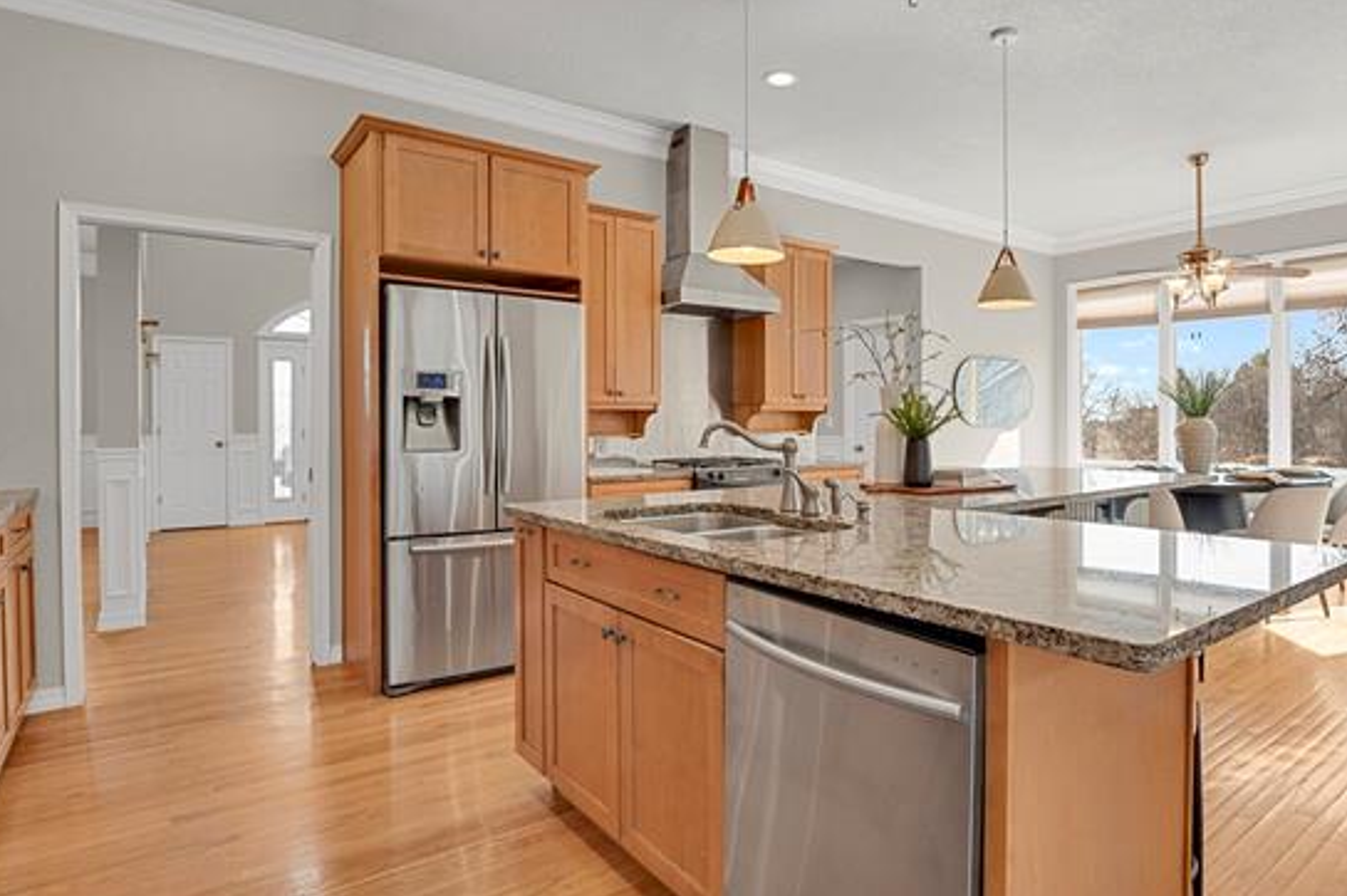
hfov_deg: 83.6
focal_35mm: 20
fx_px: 748
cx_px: 760
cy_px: 421
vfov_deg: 61.8
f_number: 8
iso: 250
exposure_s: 1/1.67
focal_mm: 17
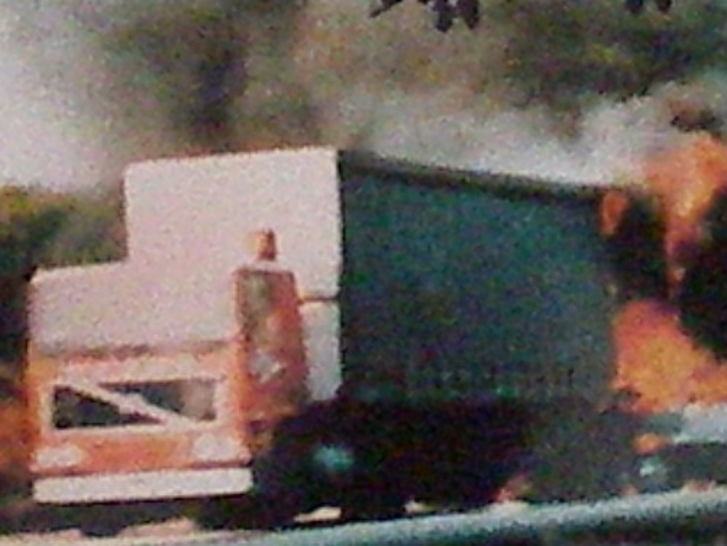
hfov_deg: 16.2
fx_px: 2542
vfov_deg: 11.9
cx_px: 245
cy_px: -152
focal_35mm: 121
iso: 2601
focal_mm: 6.3
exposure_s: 1/50
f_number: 3.1
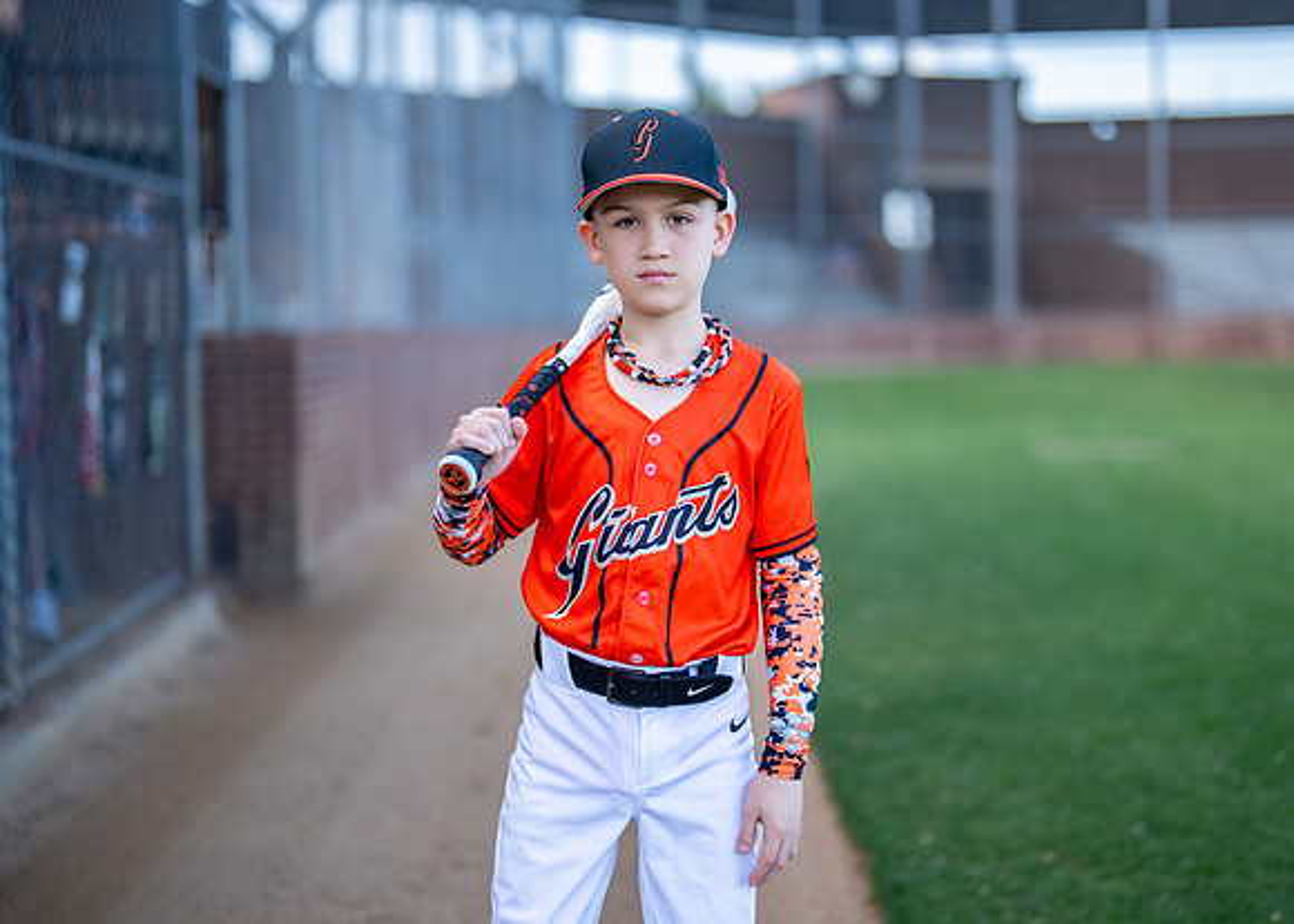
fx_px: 2061
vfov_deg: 25.3
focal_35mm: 56
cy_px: 450
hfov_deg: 34.9
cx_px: 666
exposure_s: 1/1600
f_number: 1.2
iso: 125
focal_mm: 50
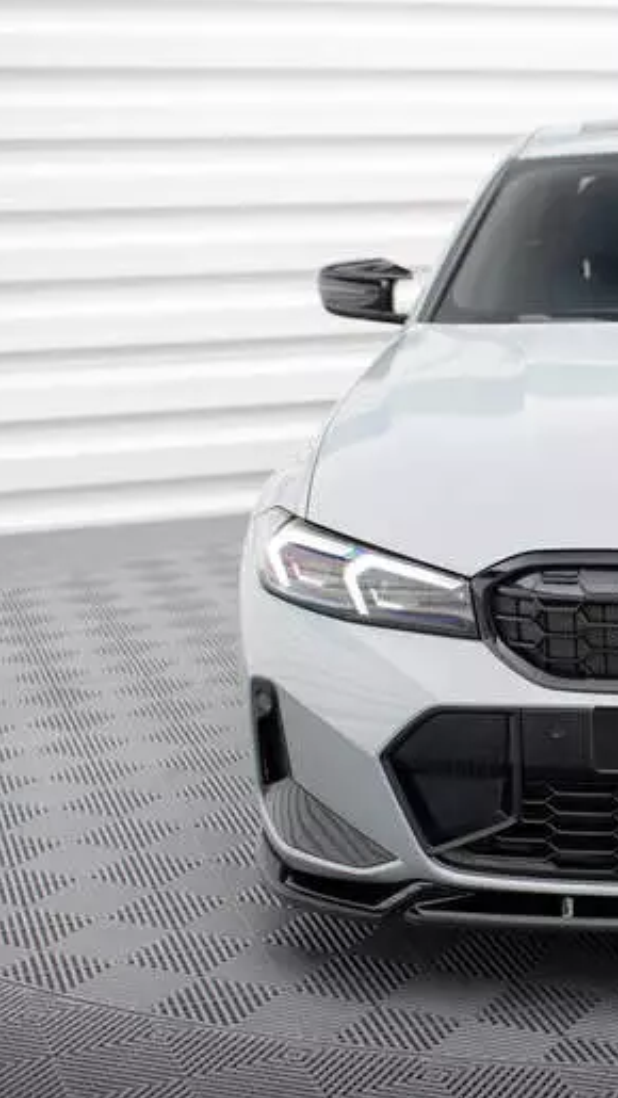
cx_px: 765
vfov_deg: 29.3
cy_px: 583
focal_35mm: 72
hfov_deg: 16.0
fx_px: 2096
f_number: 2.5
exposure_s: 1/100
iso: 500
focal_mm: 35
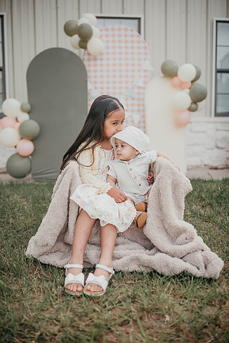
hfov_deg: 37.9
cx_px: 114
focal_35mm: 35
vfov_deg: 54.4
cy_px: 172
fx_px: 334
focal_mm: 35
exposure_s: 1/1000
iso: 50
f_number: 1.8
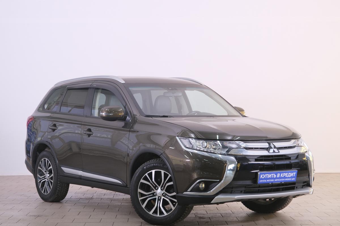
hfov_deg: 27.7
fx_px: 689
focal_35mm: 73
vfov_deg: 18.7
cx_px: 170
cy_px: 113
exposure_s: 1/140
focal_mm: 48.5
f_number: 4
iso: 800
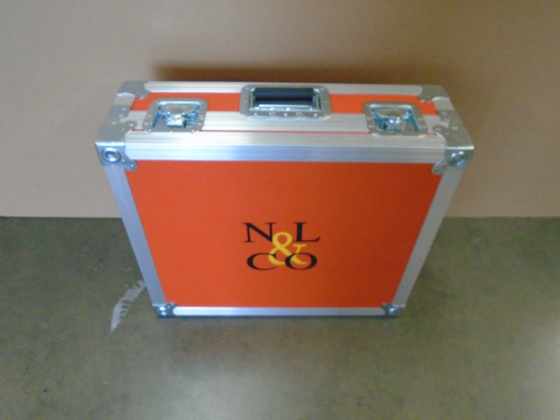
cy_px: 210
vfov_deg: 53.1
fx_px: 421
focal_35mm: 26
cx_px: 280
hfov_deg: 67.3
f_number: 3.2
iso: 800
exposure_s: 1/50
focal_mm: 4.6
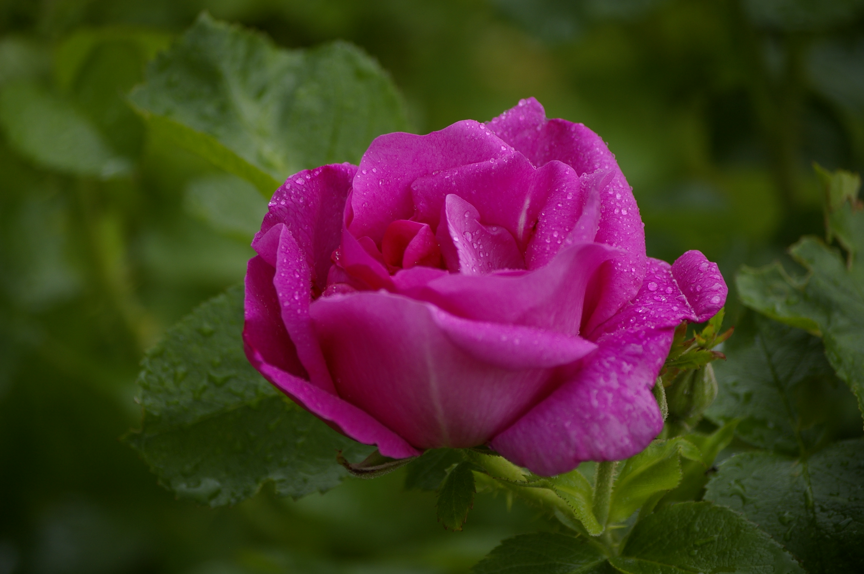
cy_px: 287
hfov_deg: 11.9
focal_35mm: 172
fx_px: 4136
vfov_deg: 7.9
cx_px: 432
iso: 200
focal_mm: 115
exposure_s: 1/200
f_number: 5
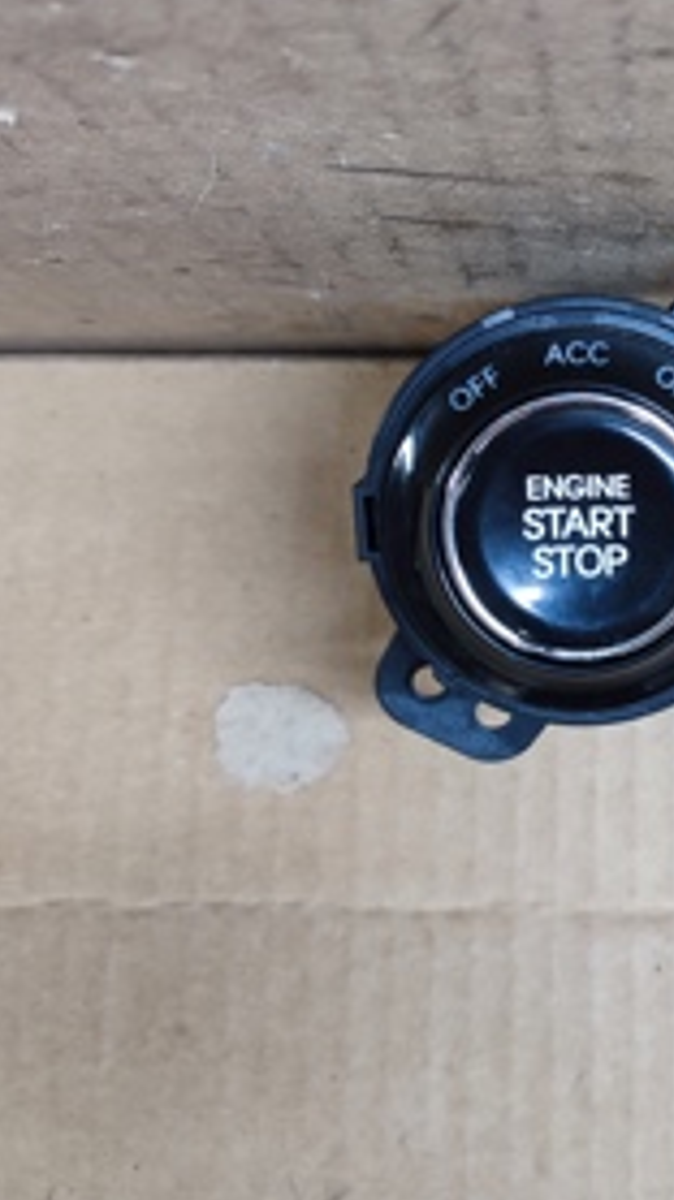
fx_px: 1496
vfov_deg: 43.6
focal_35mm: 47
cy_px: 488
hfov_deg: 24.3
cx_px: 674
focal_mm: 6.04
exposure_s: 1/33
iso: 402
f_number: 1.9
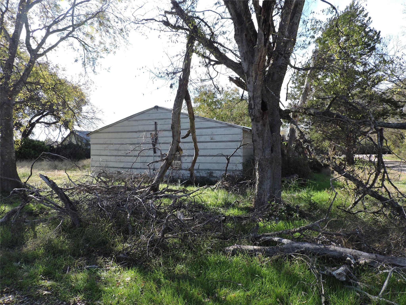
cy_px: 152
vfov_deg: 56.8
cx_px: 203
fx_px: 281
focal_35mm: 24
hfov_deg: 71.6
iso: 100
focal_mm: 4.3
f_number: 3
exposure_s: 1/500
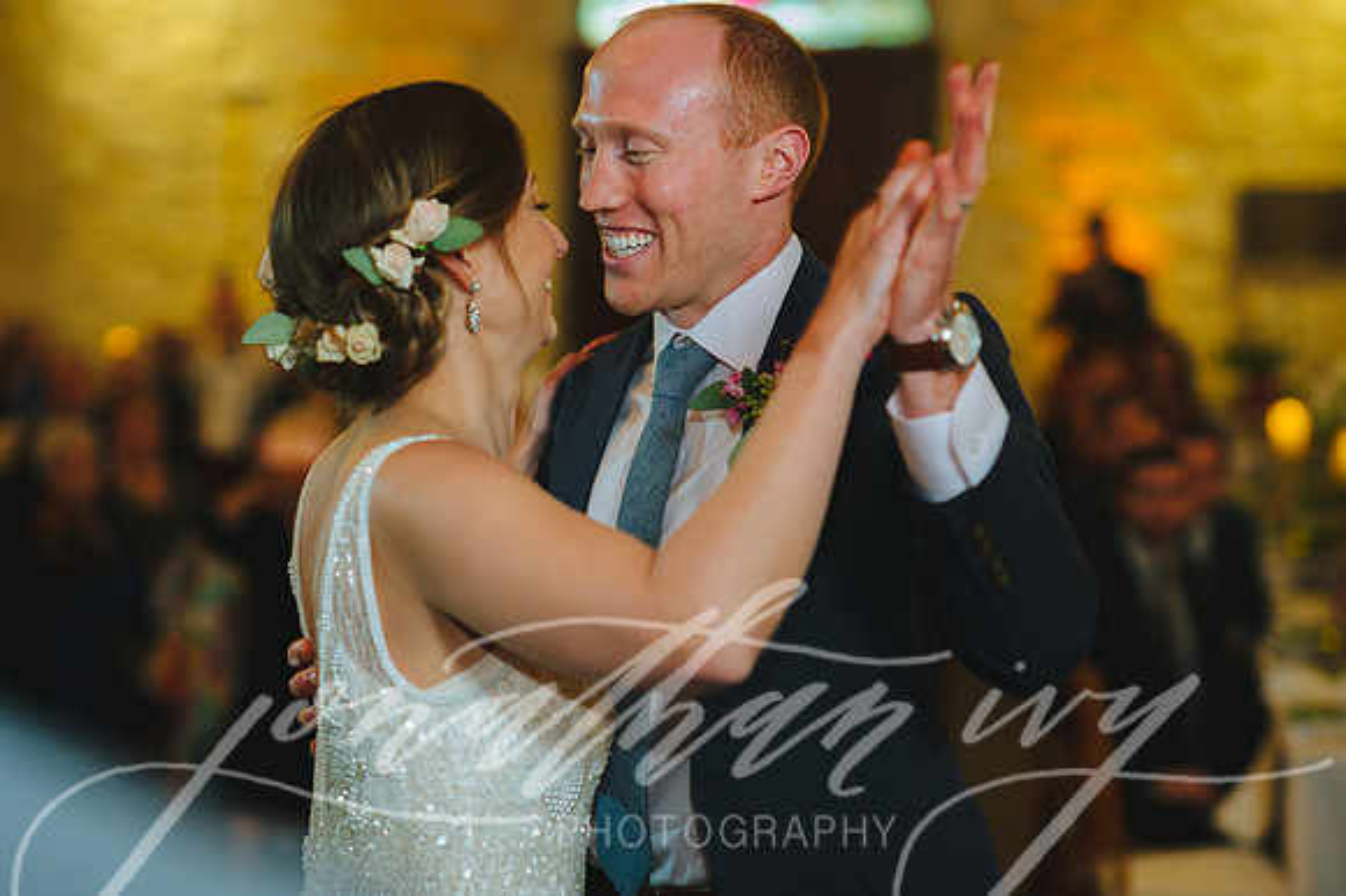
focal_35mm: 85
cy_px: 448
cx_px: 673
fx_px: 3176
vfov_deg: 16.1
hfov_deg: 23.9
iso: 1600
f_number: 2.8
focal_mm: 85
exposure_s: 1/80
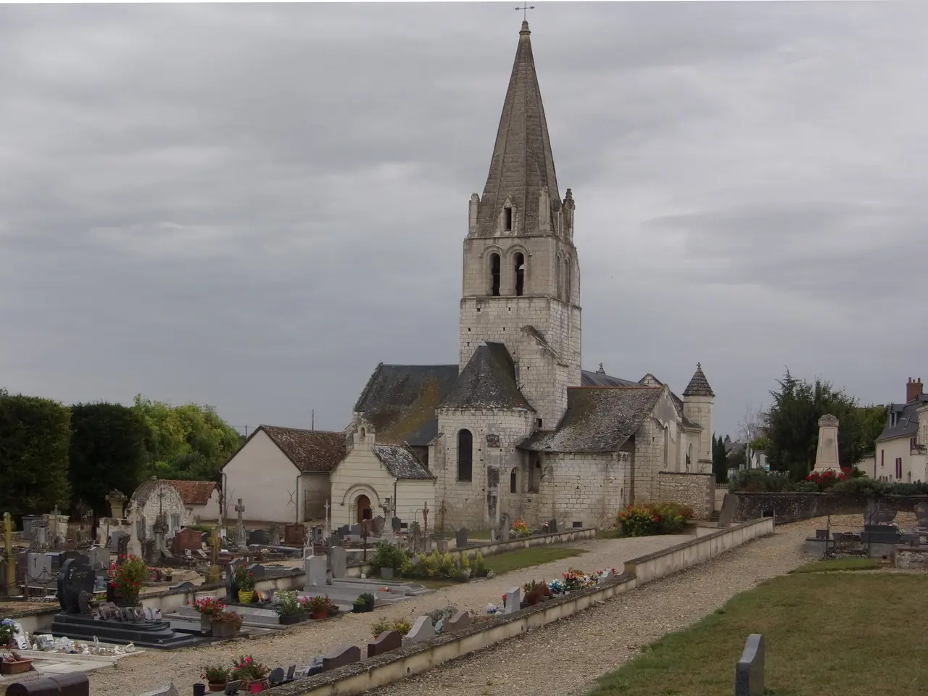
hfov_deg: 36.8
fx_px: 1394
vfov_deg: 28.0
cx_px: 464
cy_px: 348
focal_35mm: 52
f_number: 4.3
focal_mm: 9.4
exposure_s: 1/250
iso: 80
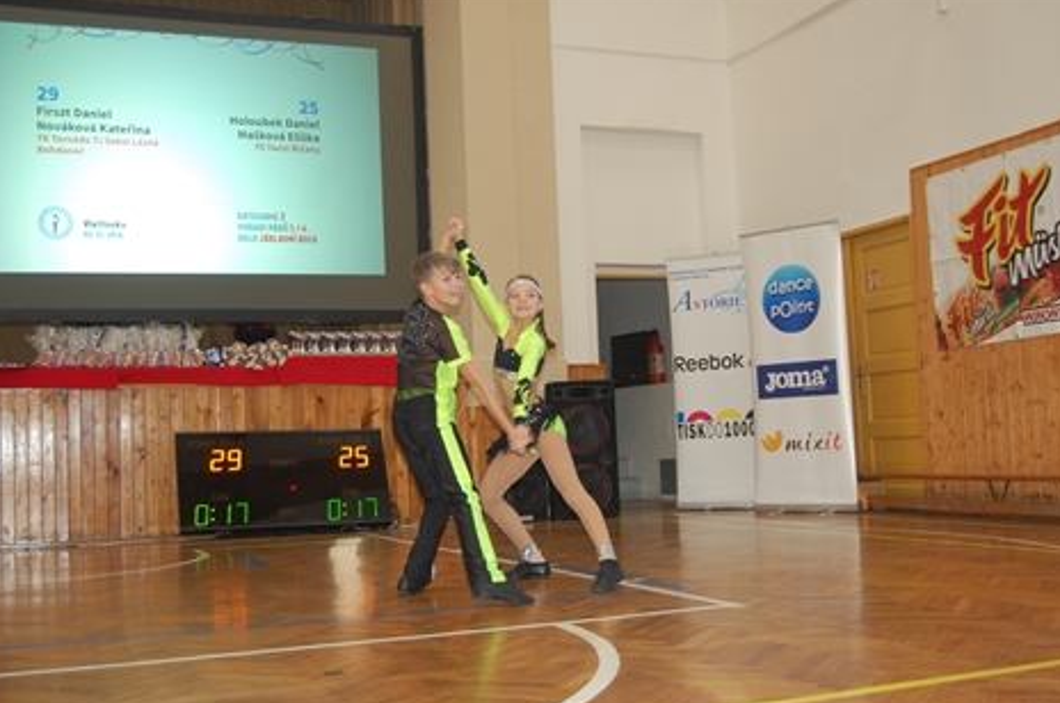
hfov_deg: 46.4
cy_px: 365
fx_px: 1235
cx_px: 548
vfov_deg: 31.8
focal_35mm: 42
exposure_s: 1/60
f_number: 4.2
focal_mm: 26
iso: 400
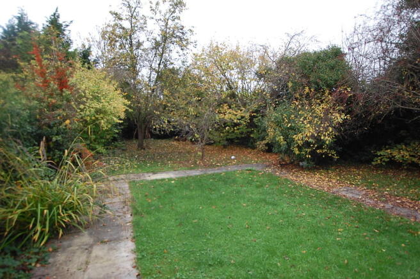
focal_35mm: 21
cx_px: 210
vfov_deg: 59.4
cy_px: 140
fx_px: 245
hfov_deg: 81.3
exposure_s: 1/100
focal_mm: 14
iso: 400
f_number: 5
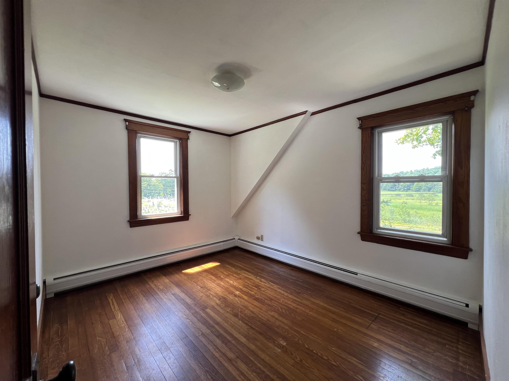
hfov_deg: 106.2
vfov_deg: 89.9
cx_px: 254
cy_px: 190
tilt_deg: -1.3
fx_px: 191
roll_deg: +0.3
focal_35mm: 13
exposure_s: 1/99
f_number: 1.8
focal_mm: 1.57
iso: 64
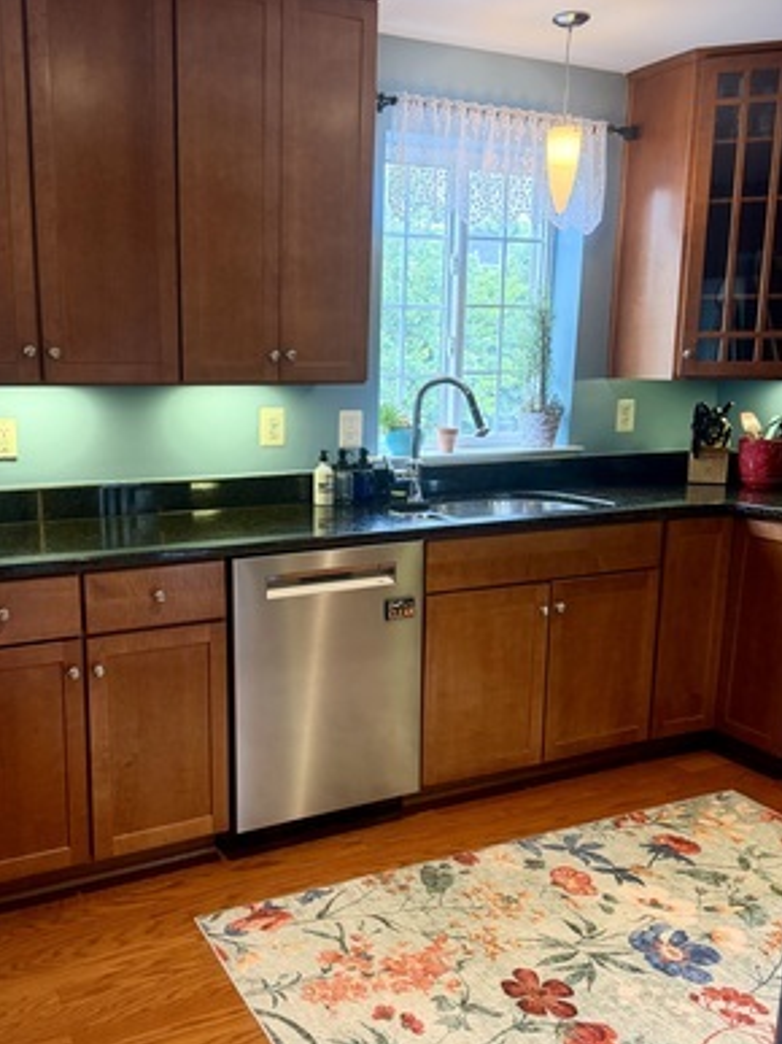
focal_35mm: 31
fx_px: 934
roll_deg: -0.1
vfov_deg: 58.4
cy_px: 537
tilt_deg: -10.7
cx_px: 284
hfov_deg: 45.0
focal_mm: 6.76
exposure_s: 1/60
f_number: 1.78
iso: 250
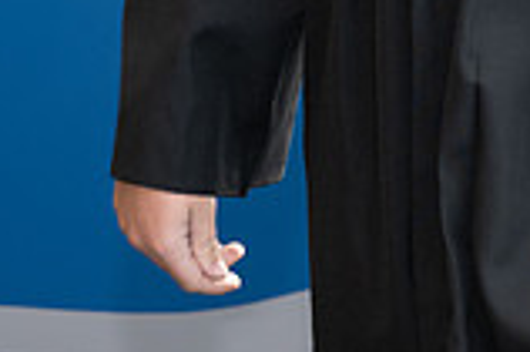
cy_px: -428
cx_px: 694
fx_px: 3353
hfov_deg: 8.9
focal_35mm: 228
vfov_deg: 5.8
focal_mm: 50
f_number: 5
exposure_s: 1/125
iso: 800
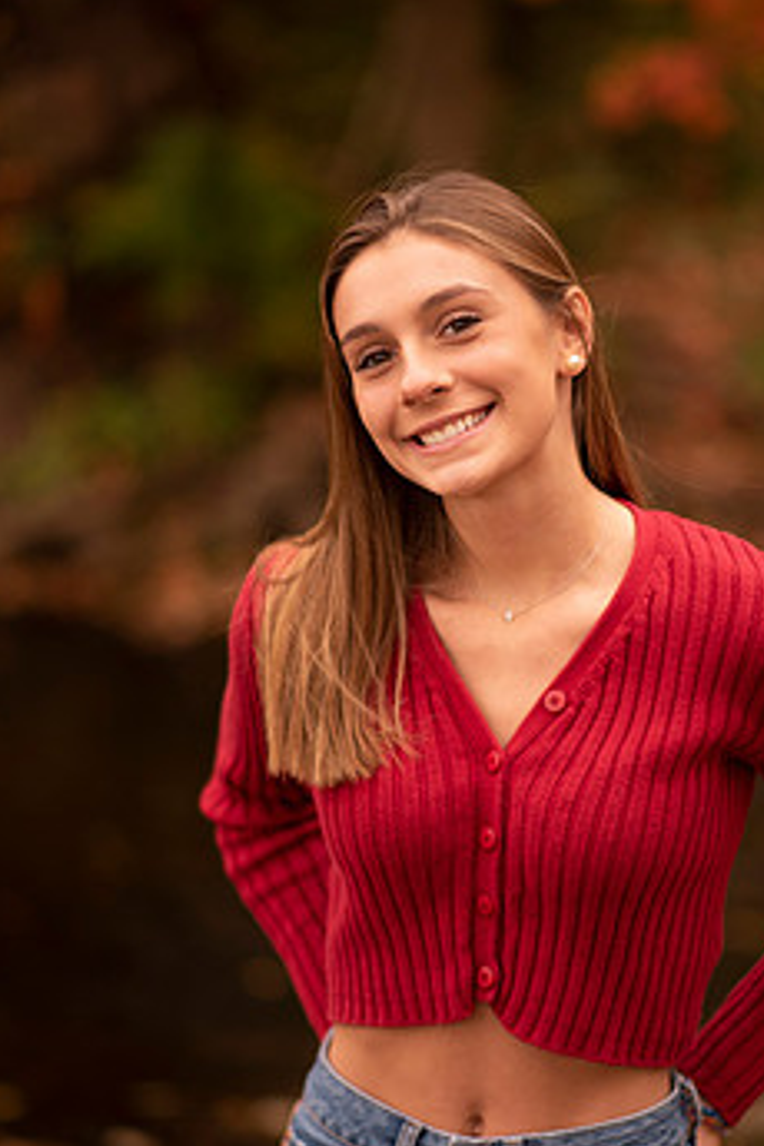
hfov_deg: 12.3
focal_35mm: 111
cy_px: 624
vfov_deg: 18.4
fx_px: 3533
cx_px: 482
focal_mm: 85
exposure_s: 1/500
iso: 100
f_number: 1.8
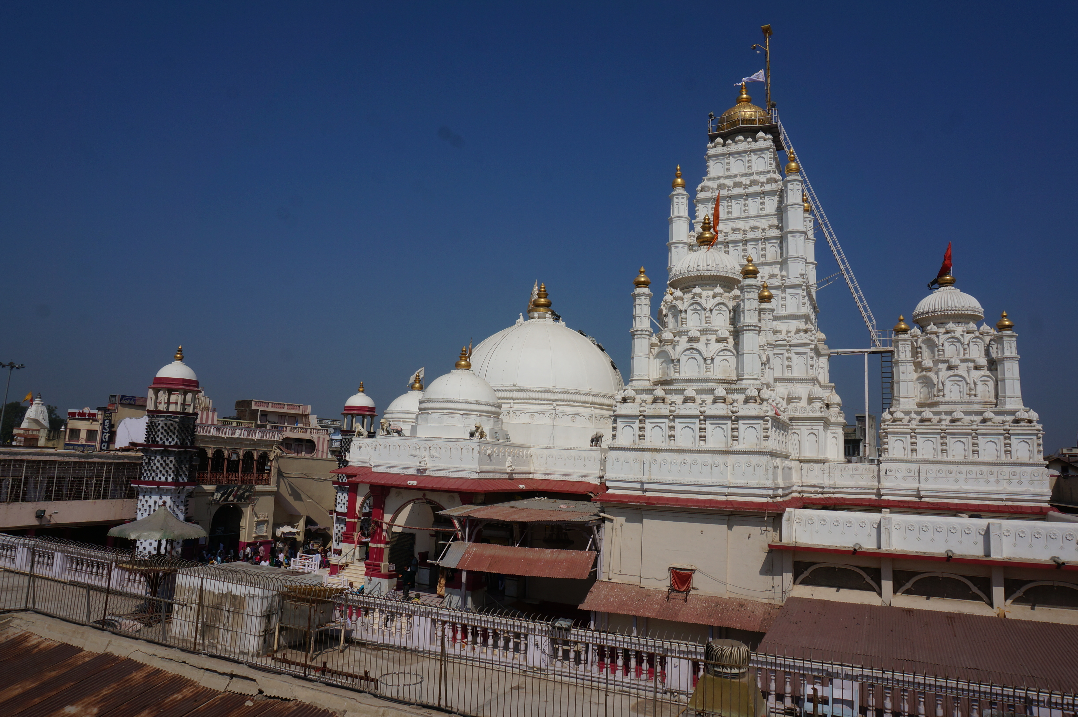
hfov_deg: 73.8
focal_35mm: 24
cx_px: 539
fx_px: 718
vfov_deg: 53.0
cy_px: 358
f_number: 13
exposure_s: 1/400
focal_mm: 16
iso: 100
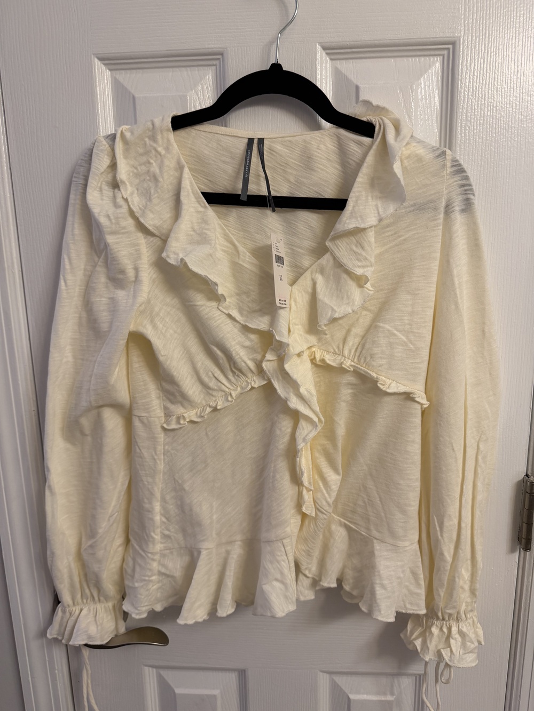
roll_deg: +0.8
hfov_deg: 56.8
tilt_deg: -10.1
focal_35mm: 24
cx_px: 267
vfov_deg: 71.6
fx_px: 494
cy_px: 356
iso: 200
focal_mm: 6.76
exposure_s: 1/60
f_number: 1.78
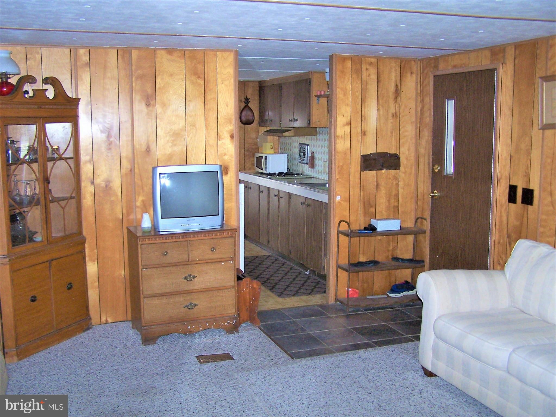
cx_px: 278
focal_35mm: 38
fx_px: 610
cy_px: 208
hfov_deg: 49.0
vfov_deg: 37.7
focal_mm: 6.3
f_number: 2.8
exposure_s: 1/60
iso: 140
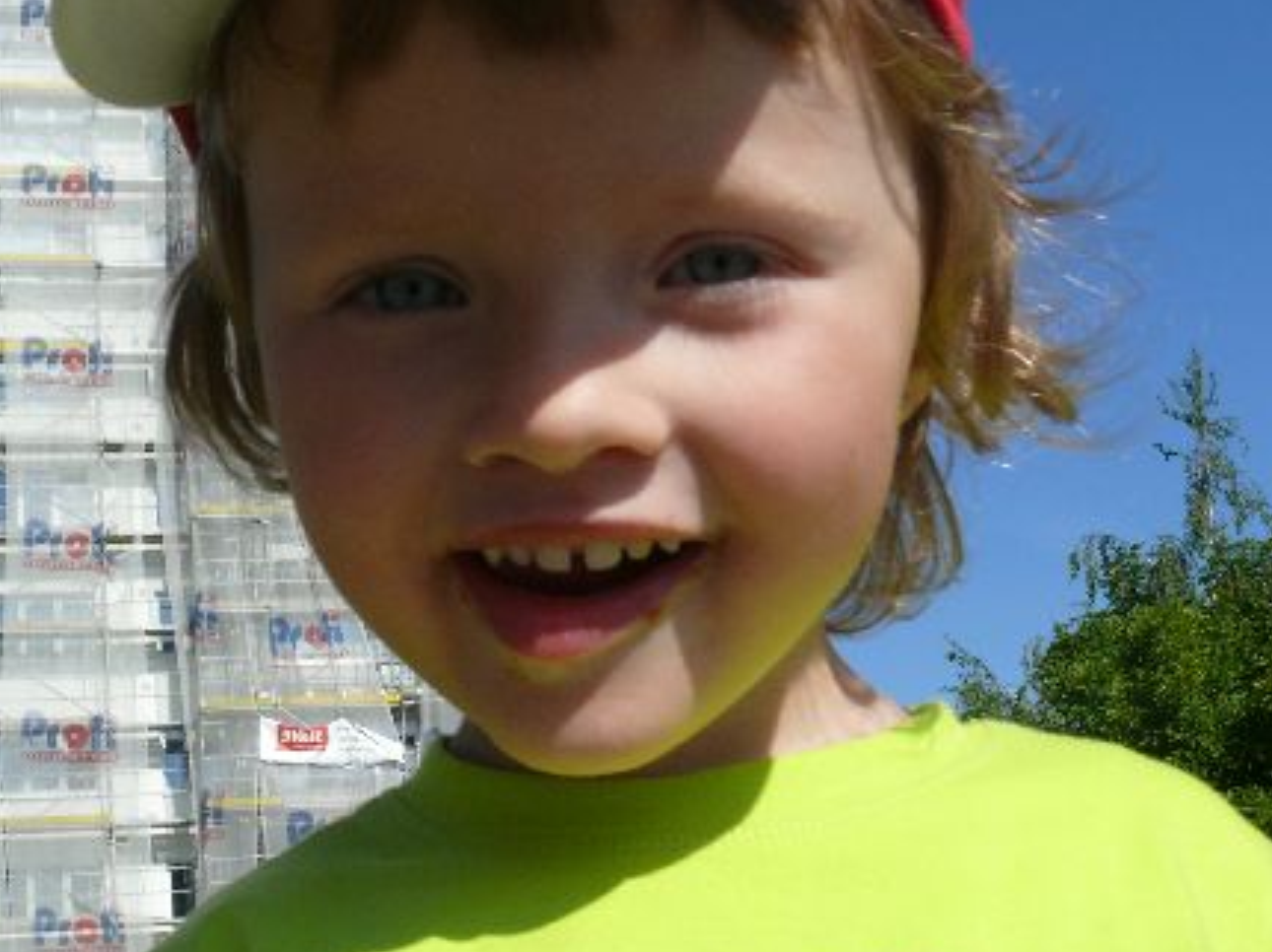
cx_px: 606
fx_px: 2093
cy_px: 676
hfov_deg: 33.8
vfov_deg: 25.4
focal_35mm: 57
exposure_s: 1/500
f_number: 7.1
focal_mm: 7.4
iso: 100
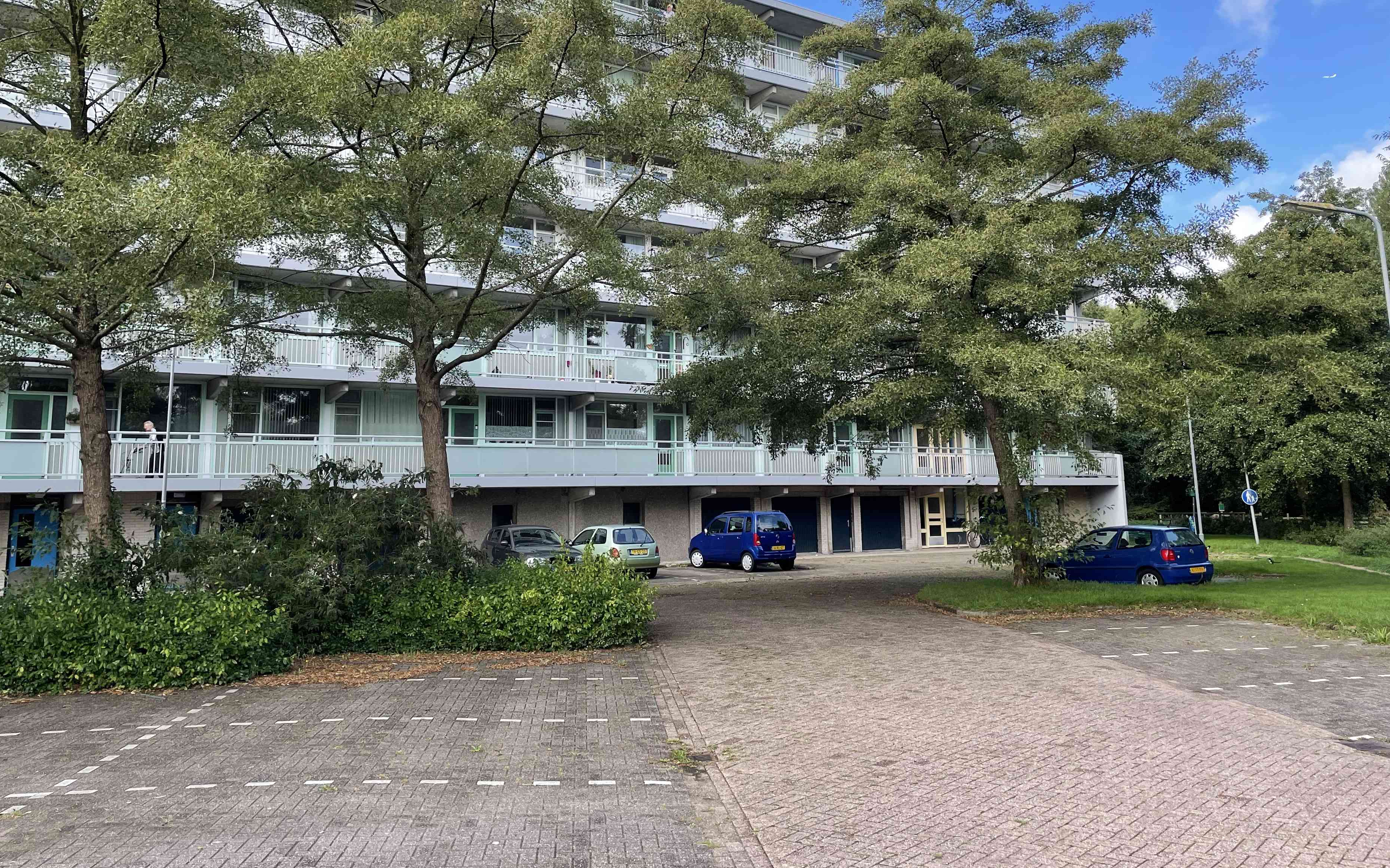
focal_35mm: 30
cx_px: 666
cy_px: 327
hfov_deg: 62.9
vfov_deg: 41.5
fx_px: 1136
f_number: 1.6
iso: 32
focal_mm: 4.2
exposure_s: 1/725
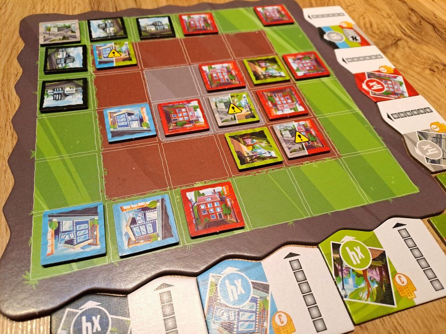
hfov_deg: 69.4
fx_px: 322
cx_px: 223
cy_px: 167
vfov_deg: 54.9
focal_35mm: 25
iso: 250
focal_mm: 4.65
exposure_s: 1/50
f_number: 1.8
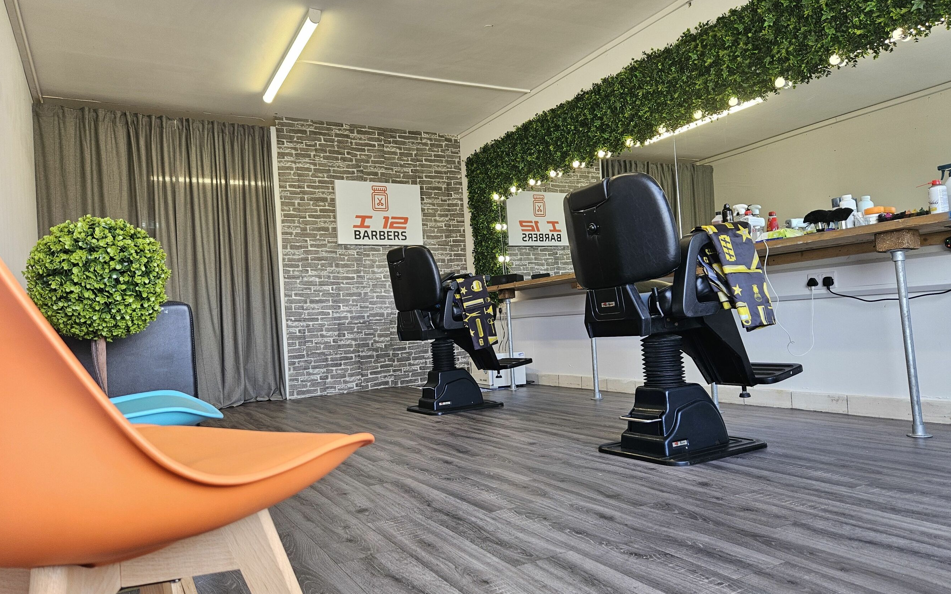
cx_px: 486
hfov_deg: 72.5
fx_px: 648
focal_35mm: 25
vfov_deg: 49.3
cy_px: 300
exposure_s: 1/100
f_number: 1.8
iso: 80
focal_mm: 5.4
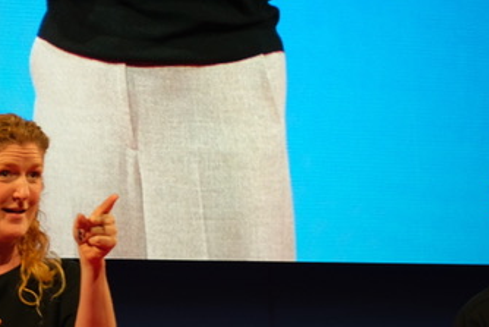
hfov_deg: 8.4
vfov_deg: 5.6
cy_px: 60
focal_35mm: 244
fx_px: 3316
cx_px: 173
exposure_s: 1/75
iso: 320
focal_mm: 50
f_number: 2.8
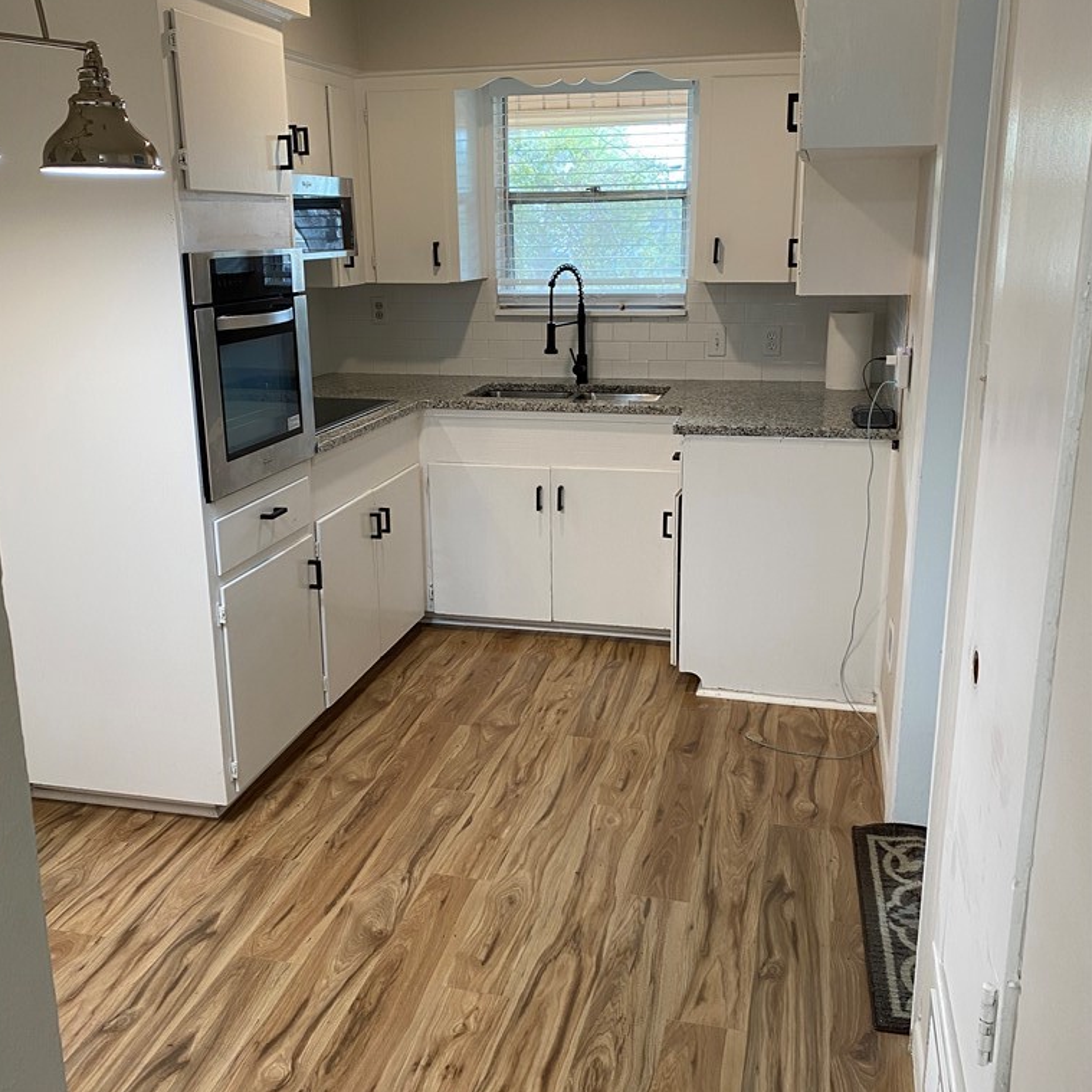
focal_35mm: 31
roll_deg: +1.8
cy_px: 532
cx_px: 542
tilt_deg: -14.1
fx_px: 1106
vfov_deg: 52.5
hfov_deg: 52.5
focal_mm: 4.25
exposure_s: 1/60
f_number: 1.8
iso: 80
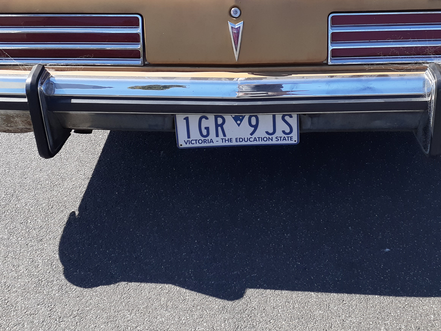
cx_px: 258
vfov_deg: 29.6
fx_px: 612
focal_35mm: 48
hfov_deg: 39.5
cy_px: 64
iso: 40
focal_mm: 3.6
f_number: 1.9
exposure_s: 1/829
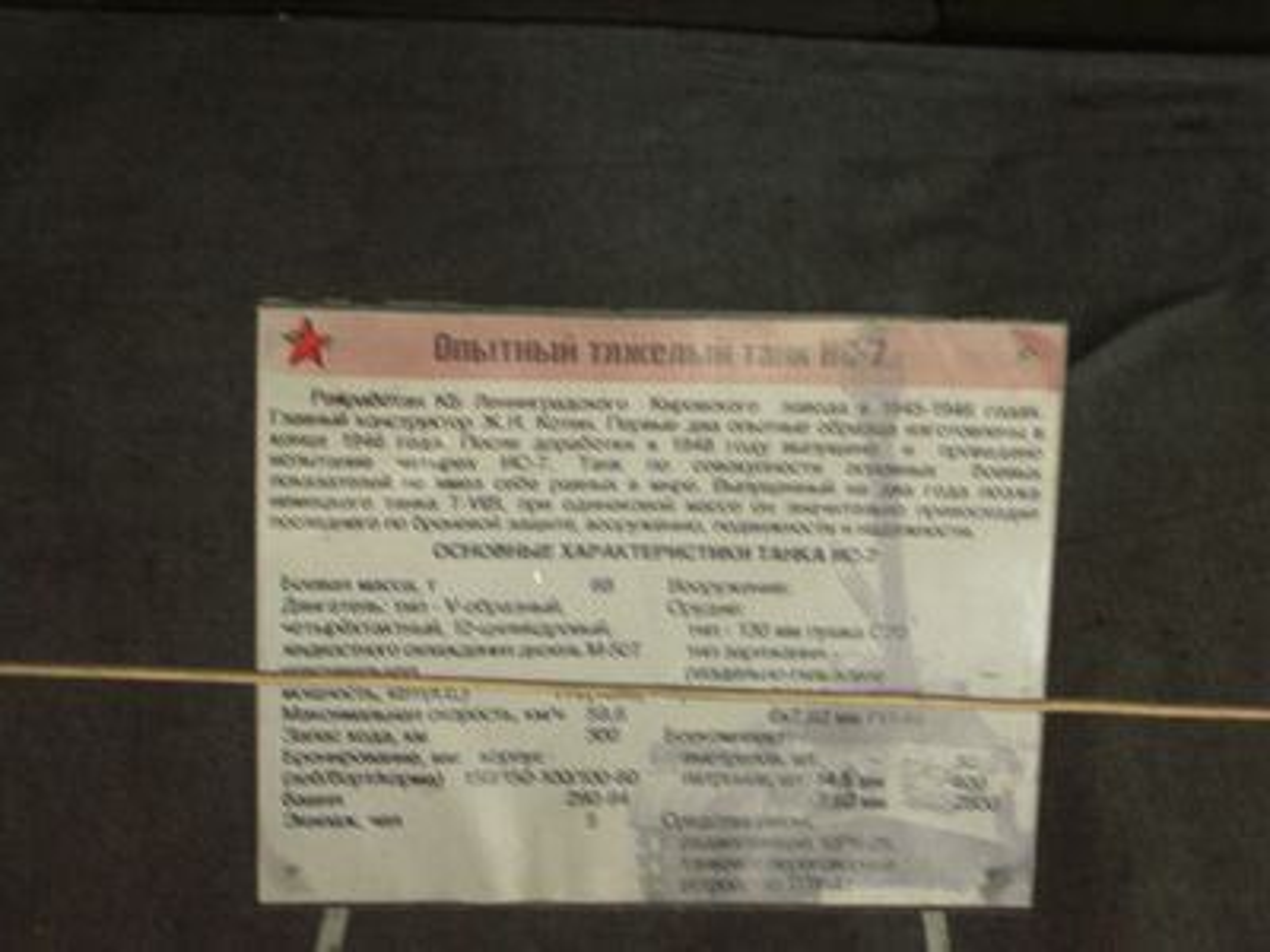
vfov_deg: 21.0
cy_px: 476
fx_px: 2568
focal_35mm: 70
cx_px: 635
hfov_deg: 27.8
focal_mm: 18.2
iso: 200
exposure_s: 1/5
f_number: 3.2
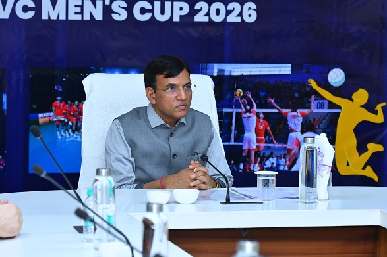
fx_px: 1537
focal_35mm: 143
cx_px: 200
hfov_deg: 14.4
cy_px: 123
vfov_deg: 9.6
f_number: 5.6
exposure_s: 1/125
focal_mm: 120
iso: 1250
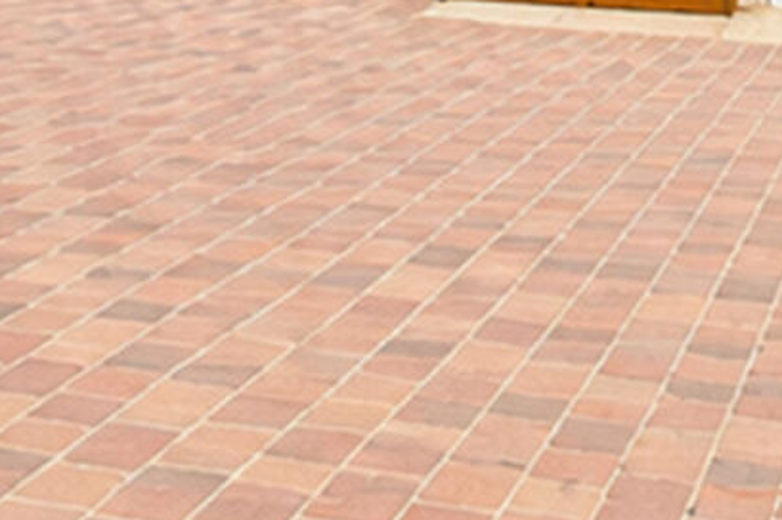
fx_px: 2040
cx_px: 317
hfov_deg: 21.7
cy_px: -366
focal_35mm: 94
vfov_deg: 13.3
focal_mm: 10
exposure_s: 1/400
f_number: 7.1
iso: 800
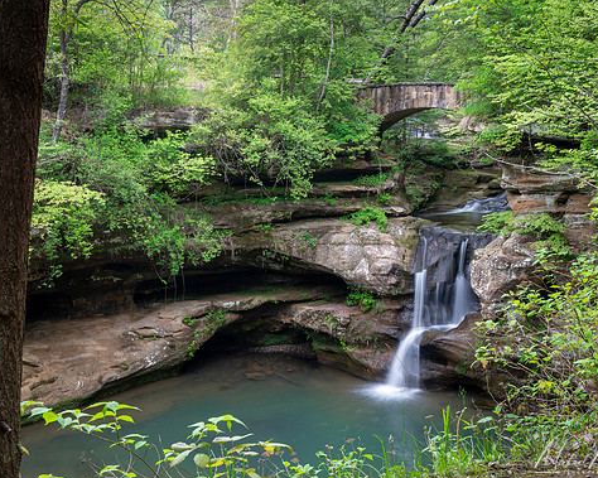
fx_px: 885
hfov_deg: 37.3
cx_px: 267
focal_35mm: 50
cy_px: 242
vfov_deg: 30.2
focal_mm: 29
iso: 100
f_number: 13
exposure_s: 1.3
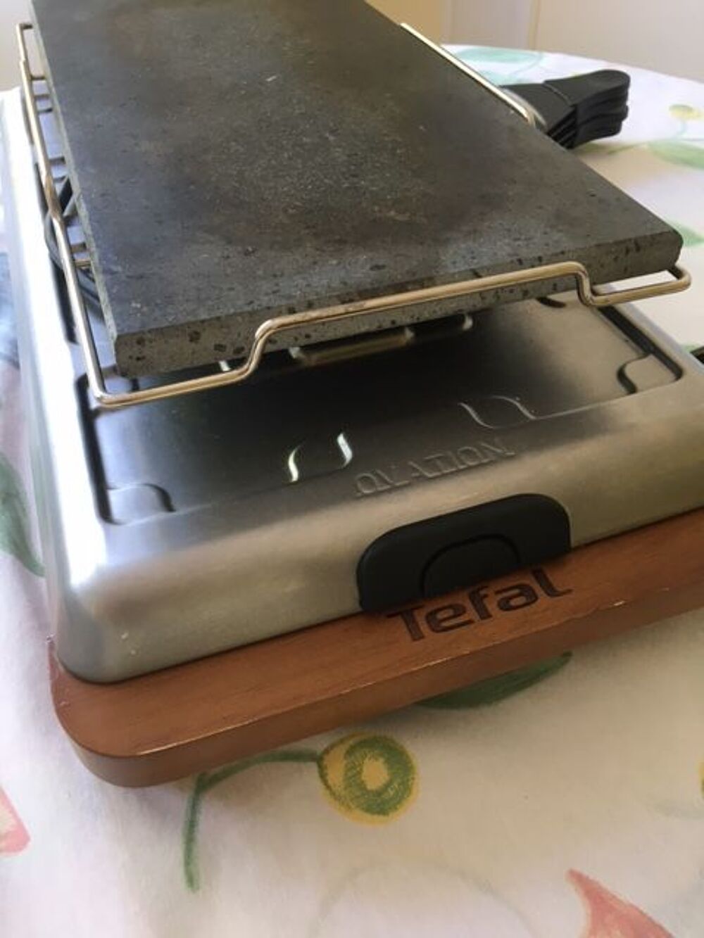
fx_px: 786
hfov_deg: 48.2
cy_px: 469
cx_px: 352
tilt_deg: -42.4
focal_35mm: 29
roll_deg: -0.1
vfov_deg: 61.7
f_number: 2.2
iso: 80
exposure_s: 1/33
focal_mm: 4.15
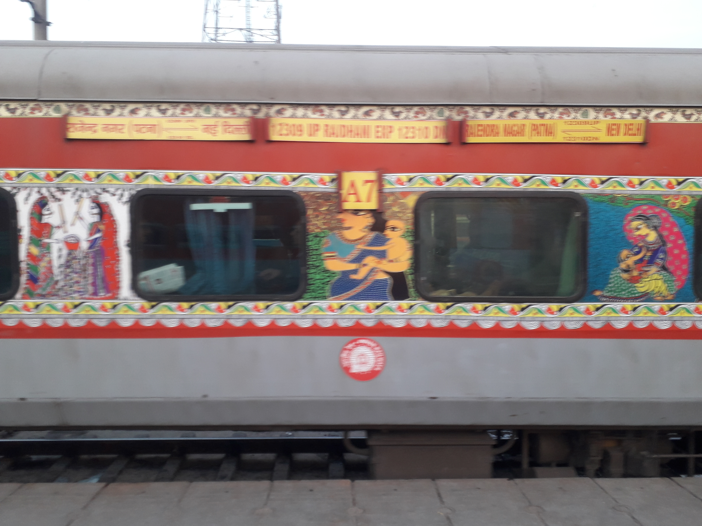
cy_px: 263
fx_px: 548
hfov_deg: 65.3
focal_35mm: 27
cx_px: 351
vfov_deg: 51.4
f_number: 1.9
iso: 64
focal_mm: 3.6
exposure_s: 1/50
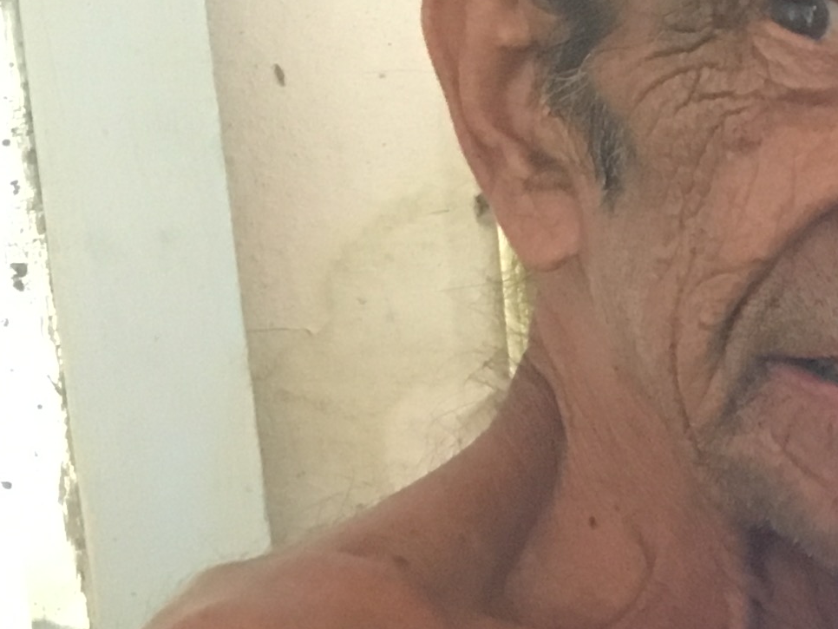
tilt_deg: -5.7
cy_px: 956
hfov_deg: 14.0
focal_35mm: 121
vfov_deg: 11.7
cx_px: 1616
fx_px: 2930
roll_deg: +3.1
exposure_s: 1/17
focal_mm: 4.15
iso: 200
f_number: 2.2
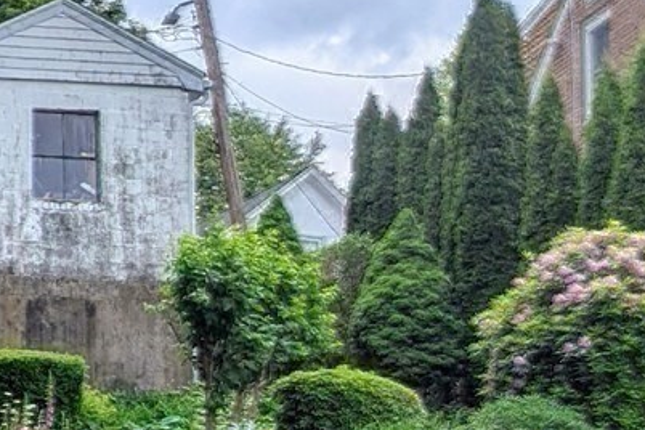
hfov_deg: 15.9
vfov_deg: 10.4
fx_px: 2275
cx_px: 30
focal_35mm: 127
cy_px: 685
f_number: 1.85
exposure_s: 1/3145
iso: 45
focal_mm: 6.81
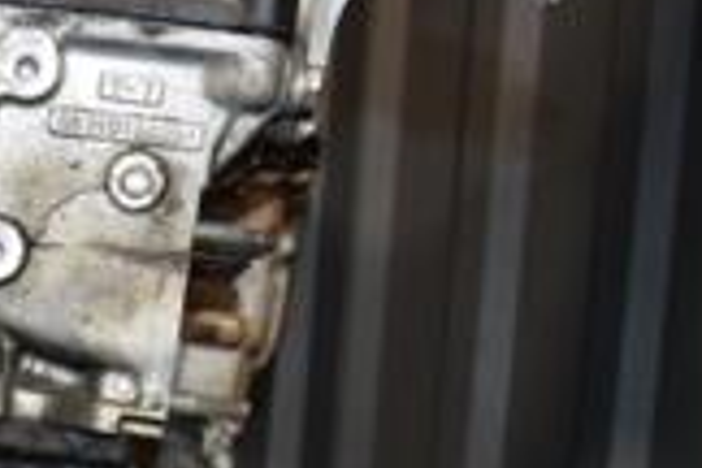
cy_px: 685
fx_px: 1950
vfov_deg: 13.0
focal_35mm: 100
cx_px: -230
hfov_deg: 18.8
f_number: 5
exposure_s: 1/60
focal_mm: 18
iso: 800
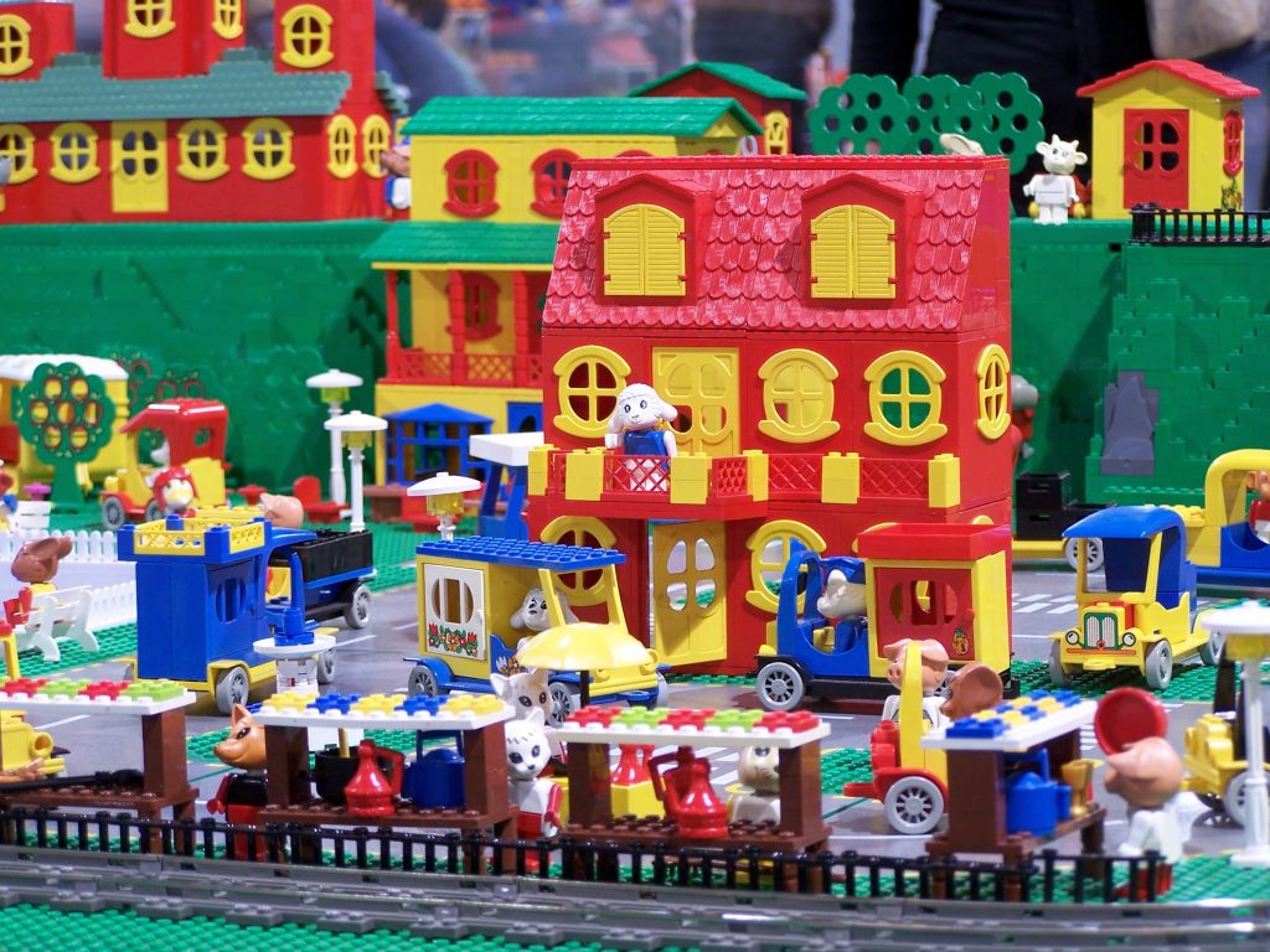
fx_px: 4293
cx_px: 635
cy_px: 476
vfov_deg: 12.7
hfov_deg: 16.8
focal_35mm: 117
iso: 80
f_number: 3.2
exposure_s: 1/3
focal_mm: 19.4
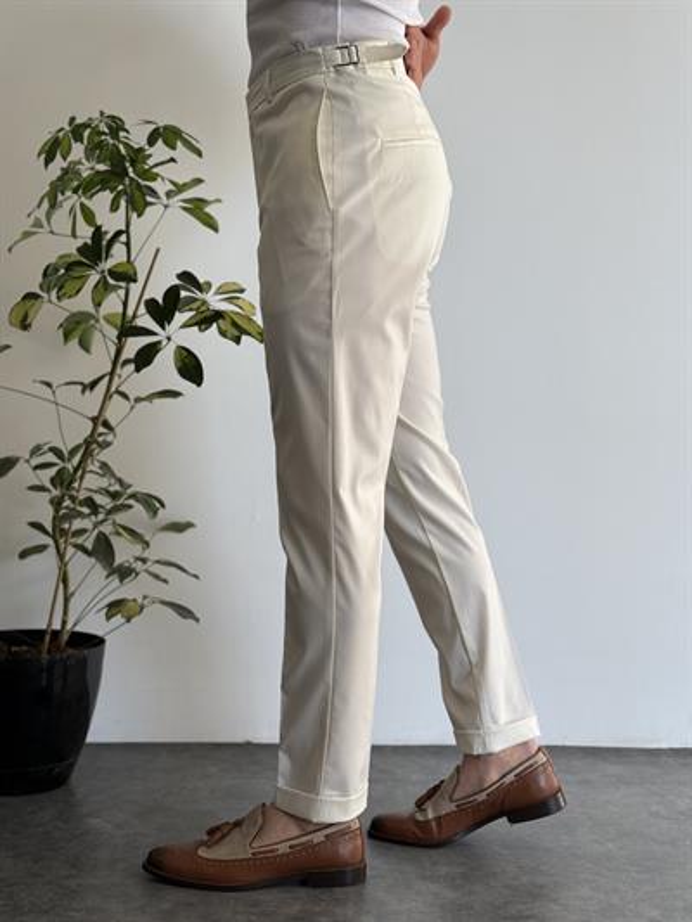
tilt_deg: -1.8
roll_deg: -1.2
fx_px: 1279
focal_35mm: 48
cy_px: 461
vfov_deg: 39.6
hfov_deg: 30.3
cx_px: 346
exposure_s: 1/297
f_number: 1.78
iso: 64
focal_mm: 6.76
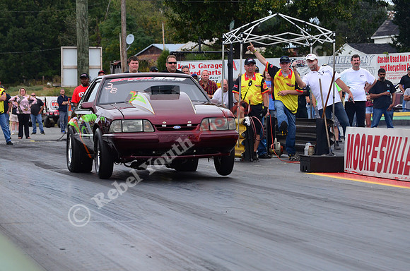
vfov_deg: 8.7
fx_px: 1790
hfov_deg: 13.1
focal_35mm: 158
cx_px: 205
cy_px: 136
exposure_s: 1/1000
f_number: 8
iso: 1000
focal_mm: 105
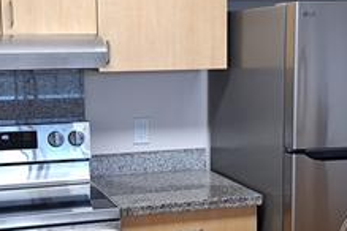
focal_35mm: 70
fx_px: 675
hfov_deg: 28.8
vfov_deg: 19.4
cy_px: 133
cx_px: 171
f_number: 1.8
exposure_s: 1/40
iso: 80
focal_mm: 5.54
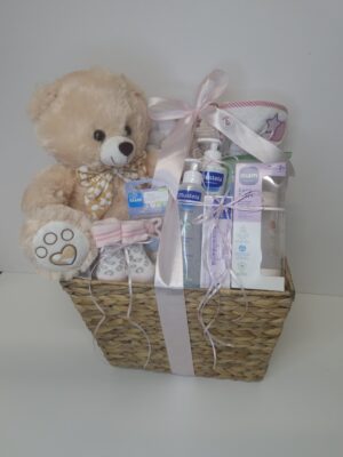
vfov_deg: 73.9
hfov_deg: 58.9
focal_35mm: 23
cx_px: 172
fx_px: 304
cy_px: 228
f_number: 1.8
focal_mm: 5.54
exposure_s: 1/100
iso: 100
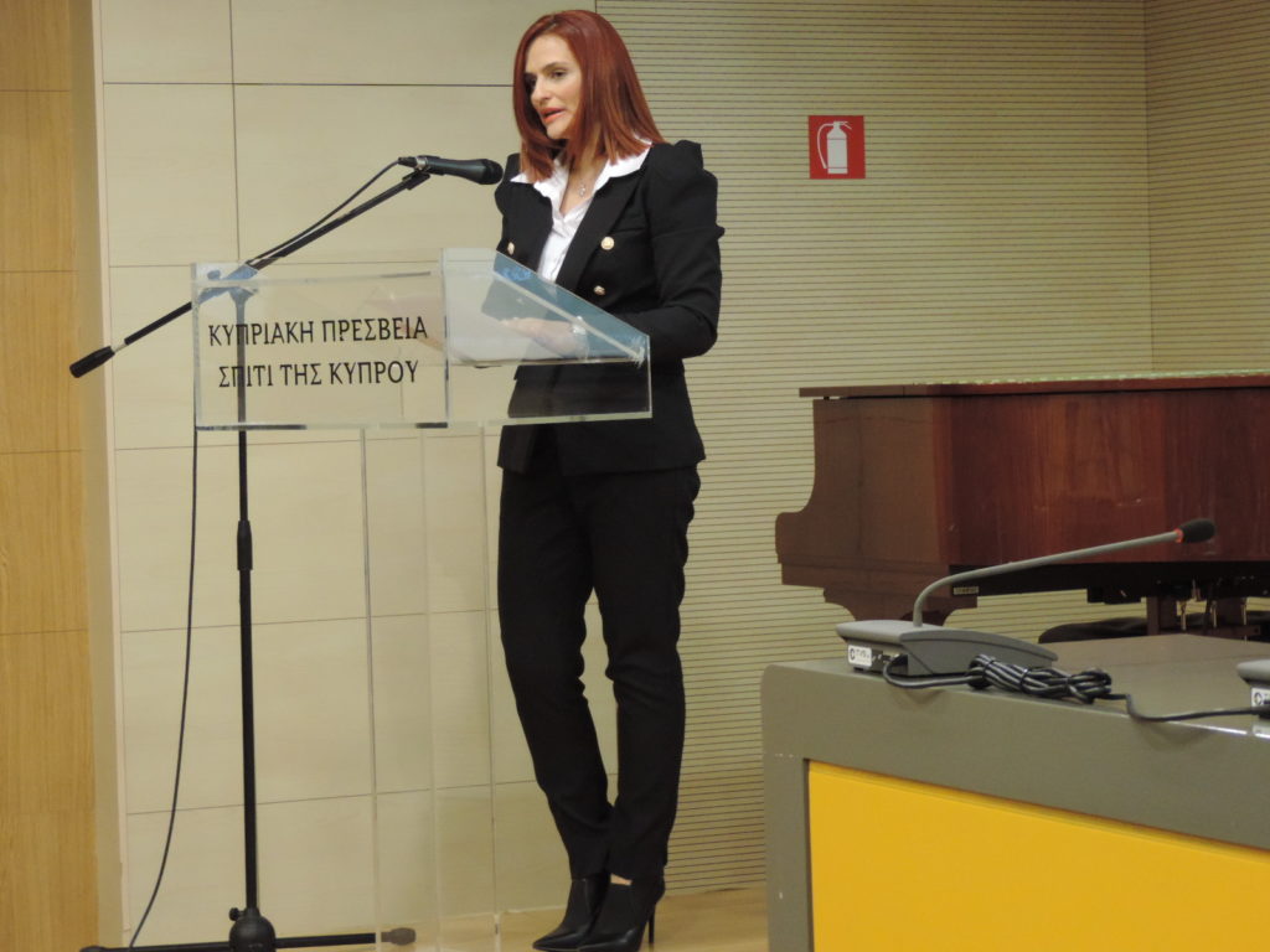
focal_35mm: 100
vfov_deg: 14.8
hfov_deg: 19.6
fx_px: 3669
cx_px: 635
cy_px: 476
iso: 800
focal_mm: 17.8
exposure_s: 1/20
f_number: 4.1
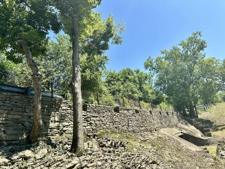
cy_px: 84
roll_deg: +8.7
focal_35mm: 24
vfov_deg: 56.8
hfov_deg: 71.6
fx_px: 156
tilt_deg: +16.7
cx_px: 112
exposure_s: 1/2525
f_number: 1.78
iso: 80
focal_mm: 6.86
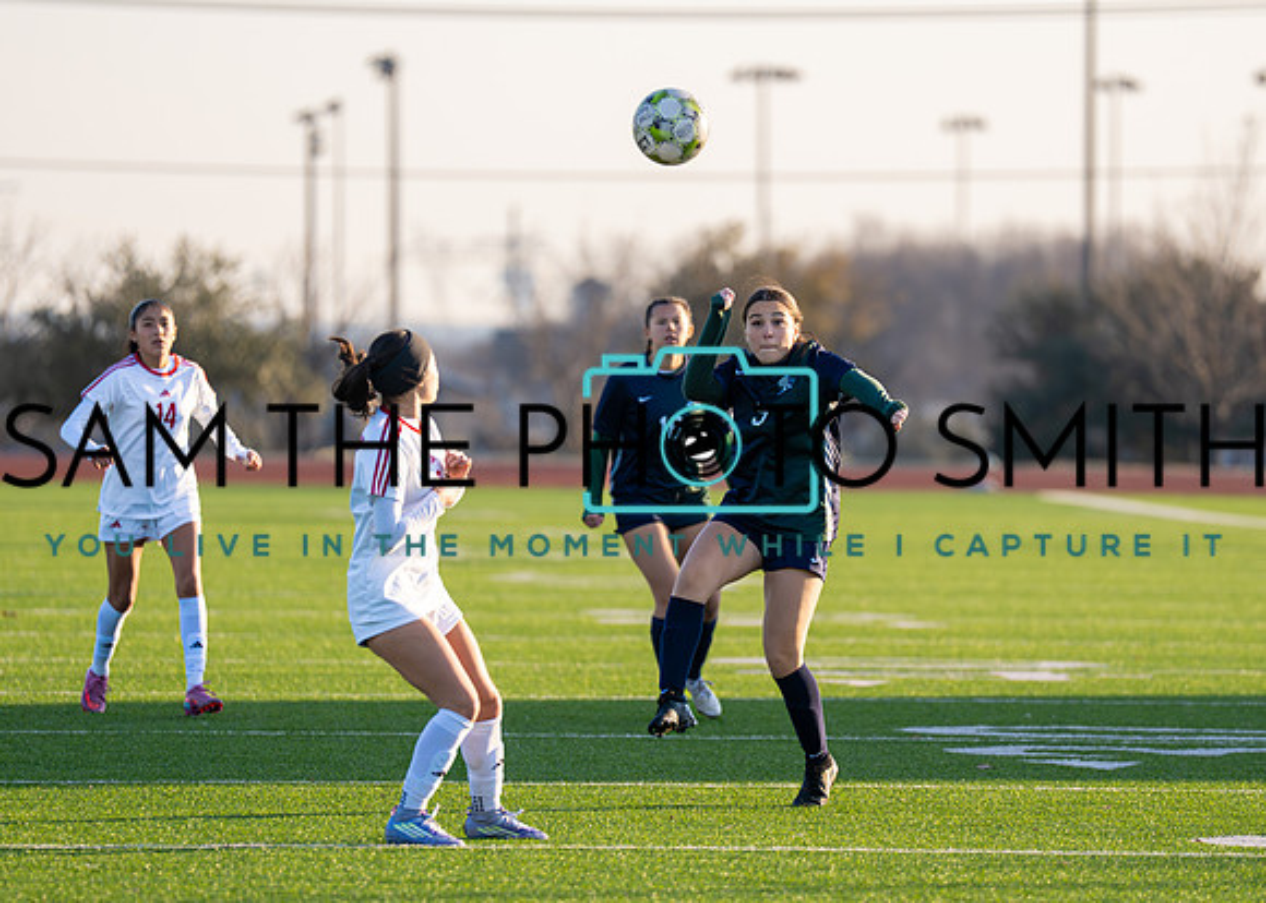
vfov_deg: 4.5
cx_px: 755
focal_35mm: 317
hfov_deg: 6.4
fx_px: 11385
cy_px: 475
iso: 400
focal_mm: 200
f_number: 2.8
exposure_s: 1/3200
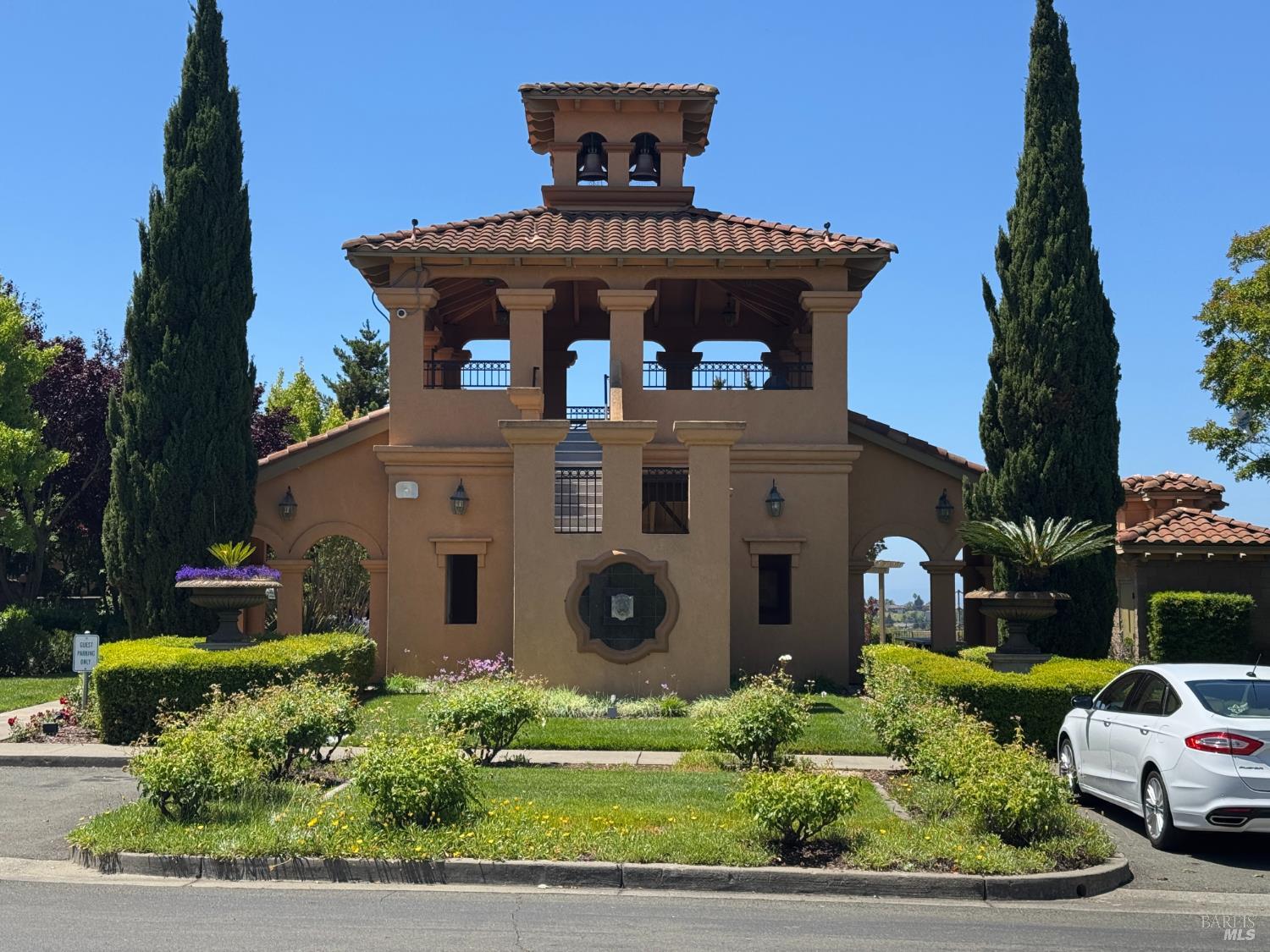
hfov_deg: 39.7
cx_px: 635
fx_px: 1761
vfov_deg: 30.3
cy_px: 476
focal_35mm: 48
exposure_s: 1/3257
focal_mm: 6.76
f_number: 1.78
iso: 64
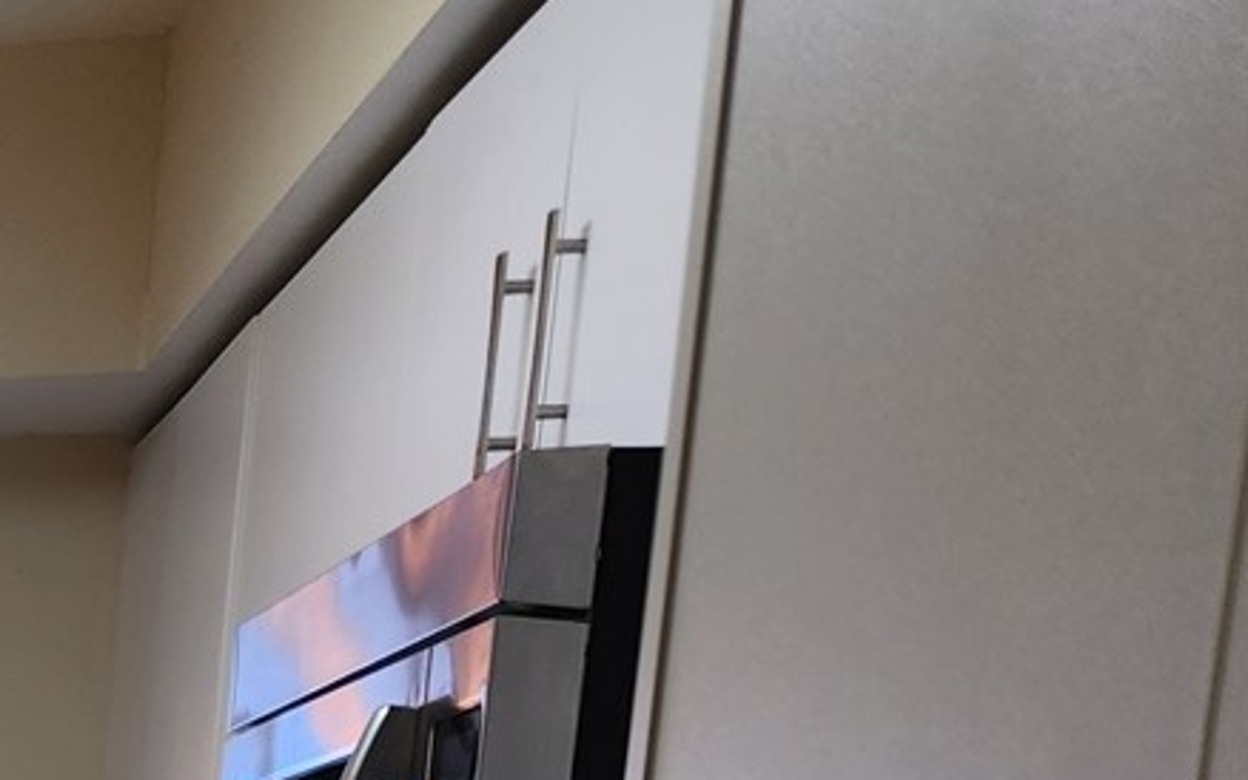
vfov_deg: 12.6
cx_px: -1026
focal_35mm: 89
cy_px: 1654
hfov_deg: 18.2
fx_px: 3028
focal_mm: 5.4
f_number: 1.8
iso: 50
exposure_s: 1/120
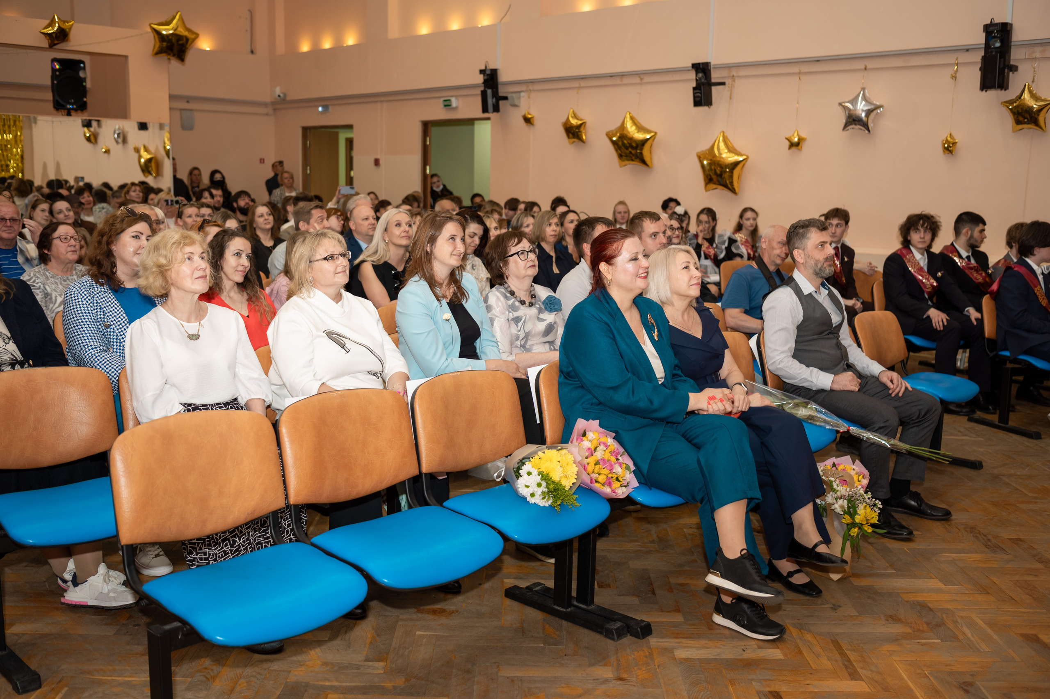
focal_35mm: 35
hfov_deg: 54.2
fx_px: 1025
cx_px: 525
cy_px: 350
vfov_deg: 37.6
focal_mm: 35
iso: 200
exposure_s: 1/160
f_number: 2.8
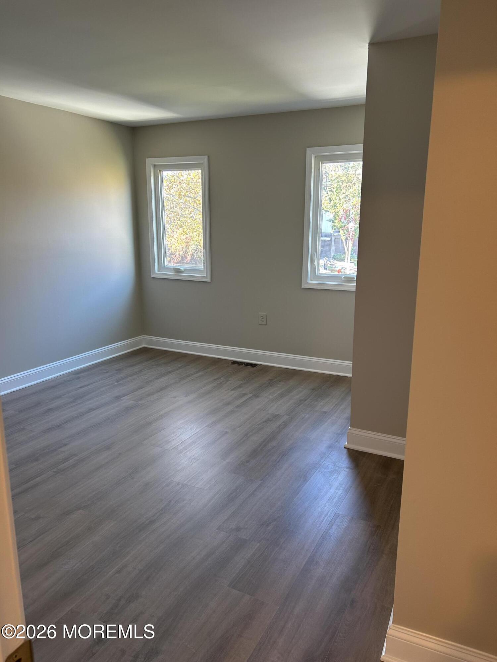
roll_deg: -0.7
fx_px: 498
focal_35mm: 26
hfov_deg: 53.1
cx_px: 248
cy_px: 331
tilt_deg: -11.8
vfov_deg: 67.3
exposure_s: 1/60
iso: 100
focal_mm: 5.7
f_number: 1.5
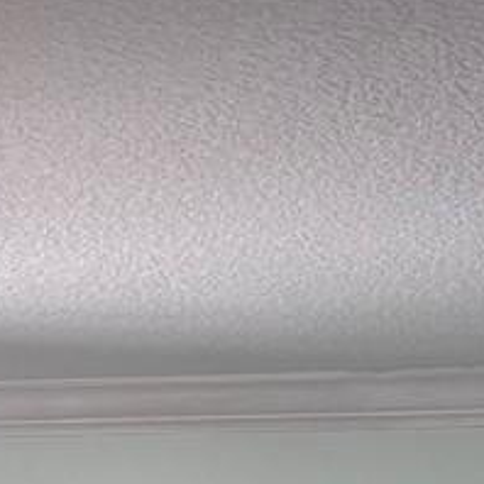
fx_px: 2705
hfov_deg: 10.2
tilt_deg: -6.3
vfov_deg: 9.3
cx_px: 279
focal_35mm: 171
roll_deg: -1.2
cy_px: 1098
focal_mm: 6.86
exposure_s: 1/121
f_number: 1.78
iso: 160
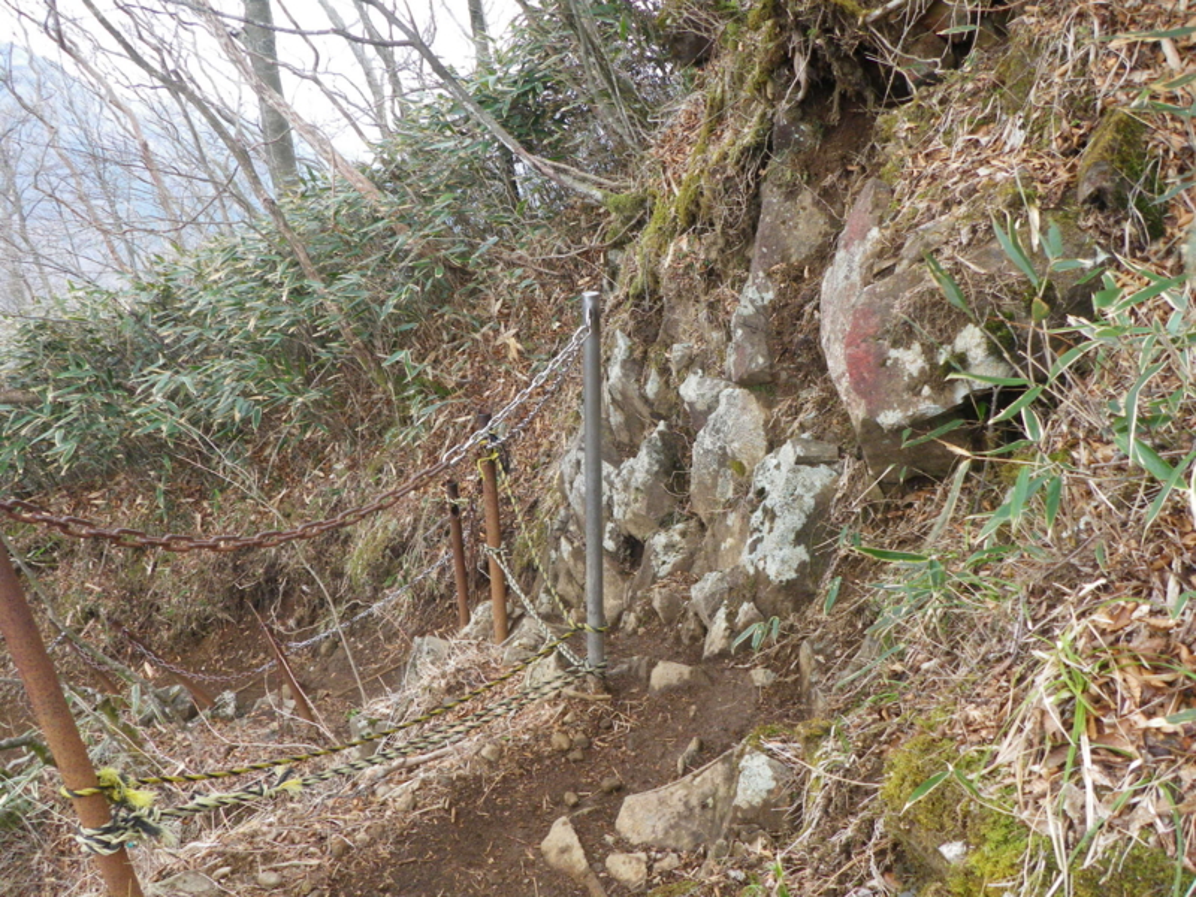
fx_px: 1209
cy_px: 448
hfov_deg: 52.6
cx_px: 598
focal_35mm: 35
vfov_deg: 40.7
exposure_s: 1/60
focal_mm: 6.2
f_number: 3.8
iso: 160
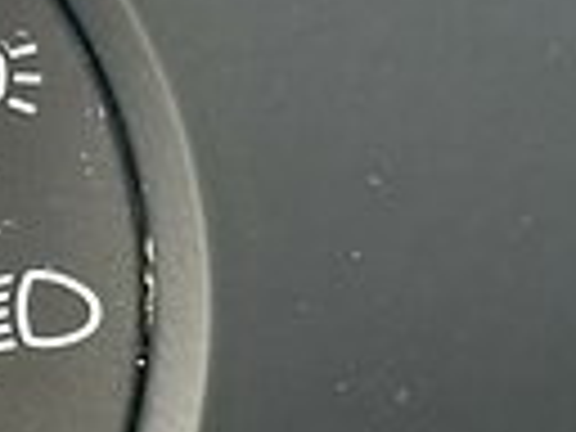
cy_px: 382
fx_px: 3411
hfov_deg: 9.2
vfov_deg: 7.2
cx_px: -454
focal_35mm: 205
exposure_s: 1/62
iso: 160
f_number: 1.78
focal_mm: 6.76
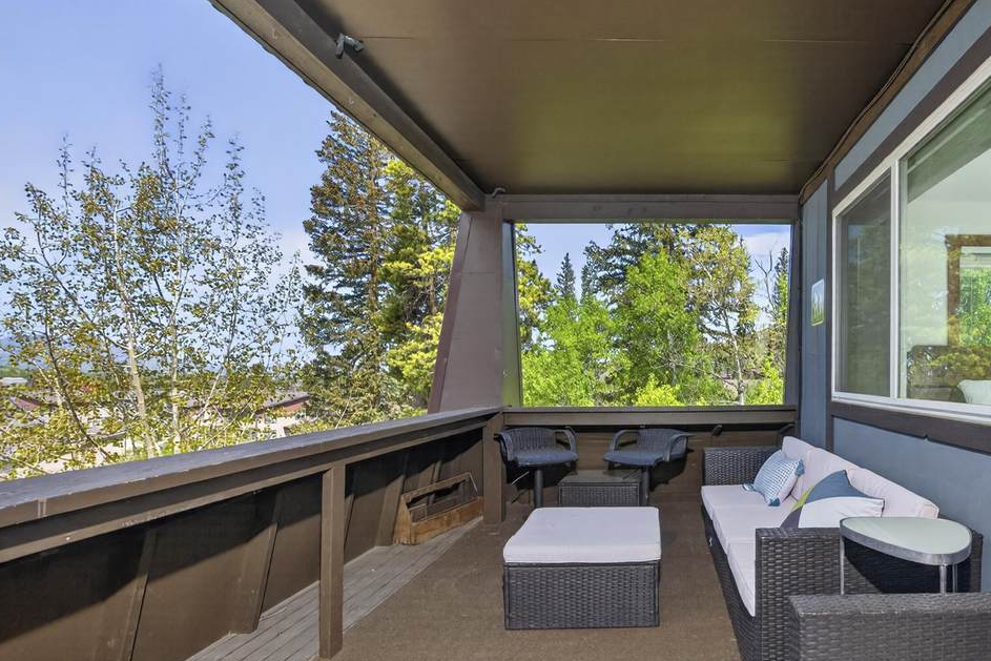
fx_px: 523
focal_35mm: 19
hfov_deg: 83.8
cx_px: 663
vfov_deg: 64.2
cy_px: 380
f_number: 7.1
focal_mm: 14
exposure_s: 1/160
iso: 160
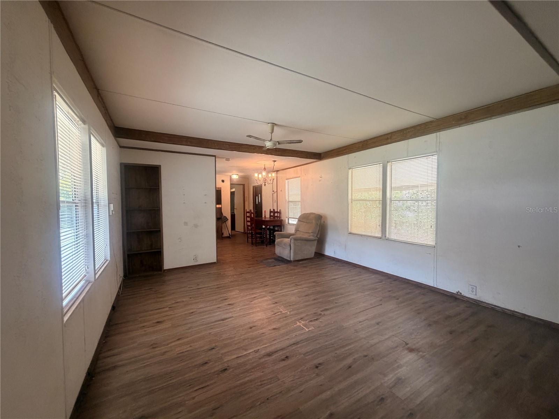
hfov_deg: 102.1
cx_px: 280
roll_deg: +1.1
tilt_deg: -1.1
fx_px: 226
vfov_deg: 85.7
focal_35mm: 14
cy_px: 210
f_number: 2.2
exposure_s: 1/120
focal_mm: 2.22
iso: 250
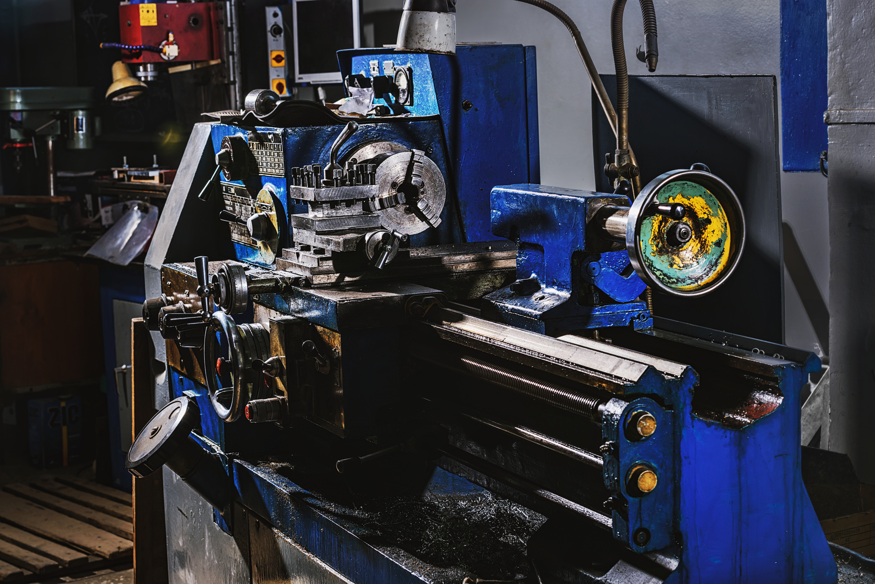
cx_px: 438
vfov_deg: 17.5
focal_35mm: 78
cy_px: 292
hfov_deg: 26.0
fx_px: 1896
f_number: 9
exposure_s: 1/160
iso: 100
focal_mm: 78
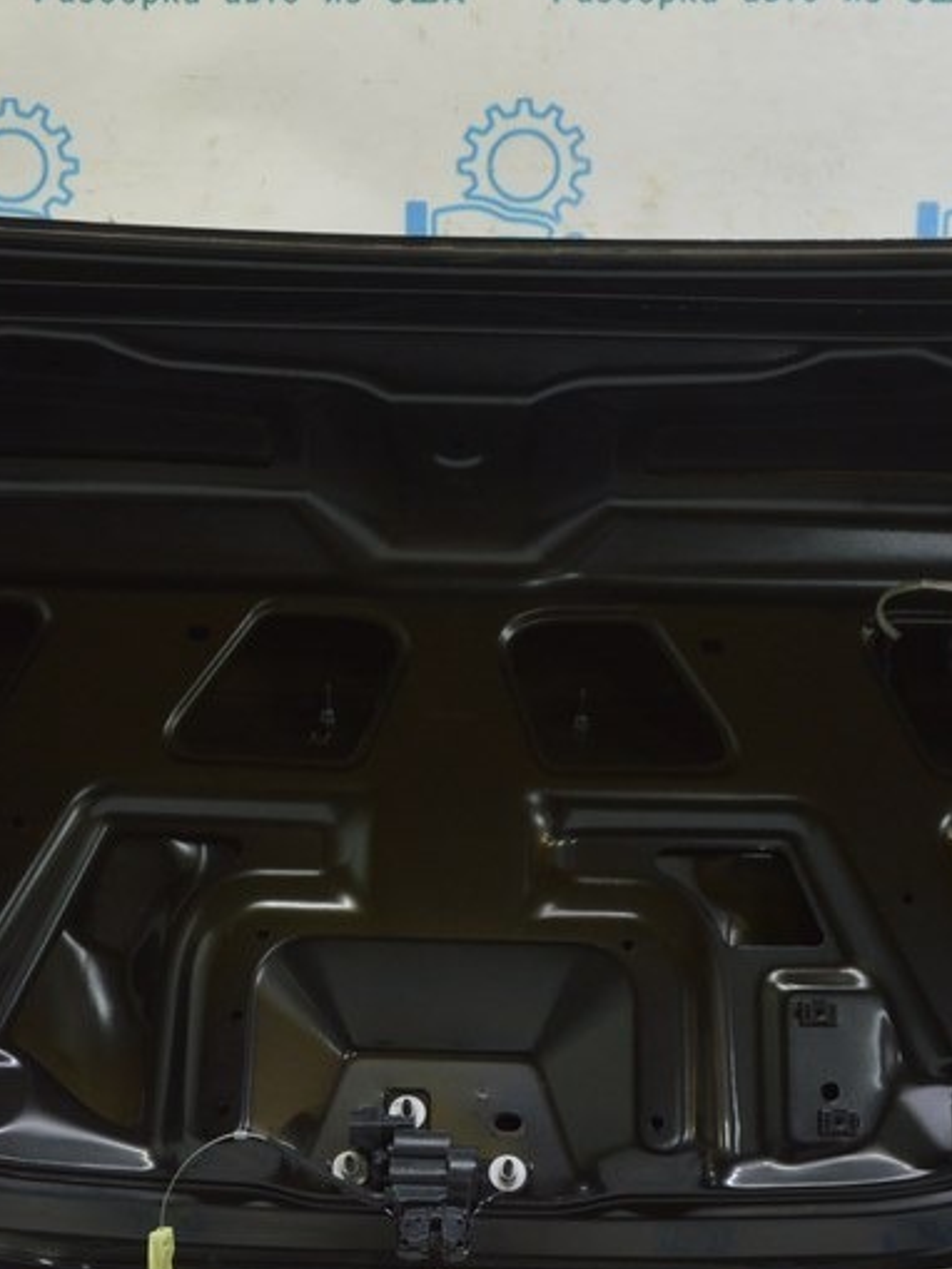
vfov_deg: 33.2
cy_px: 639
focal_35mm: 58
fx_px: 2126
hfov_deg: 25.2
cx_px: 419
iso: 400
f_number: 5.6
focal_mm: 20
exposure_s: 1/20
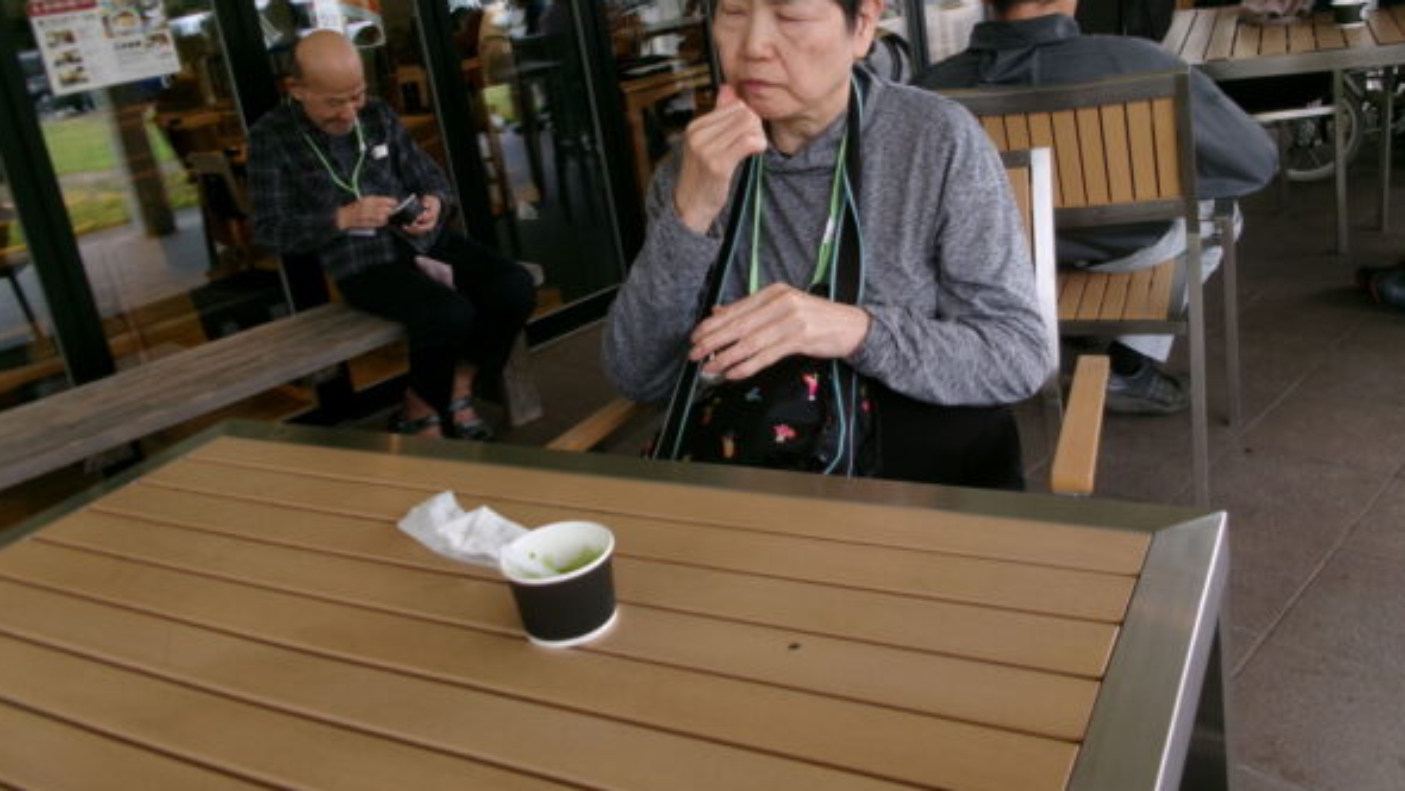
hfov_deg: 62.6
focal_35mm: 31
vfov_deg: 37.4
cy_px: 267
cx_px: 702
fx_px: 1155
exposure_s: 1/90
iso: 100
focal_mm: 5.1
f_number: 3.9
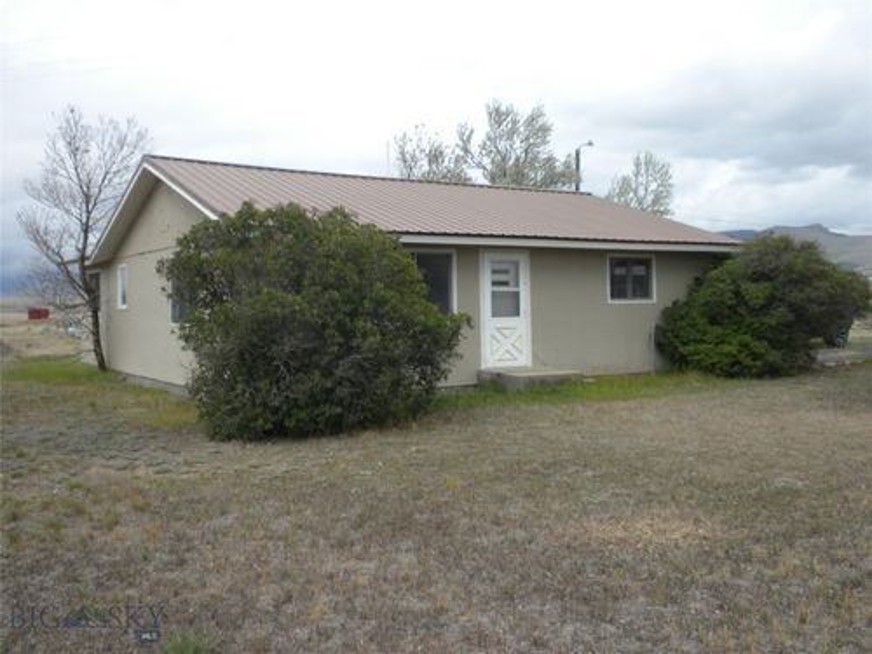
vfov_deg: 38.7
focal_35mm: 37
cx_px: 436
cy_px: 327
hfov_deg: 50.1
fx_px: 932
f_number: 10
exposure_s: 1/87.5
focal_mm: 6.6
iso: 64
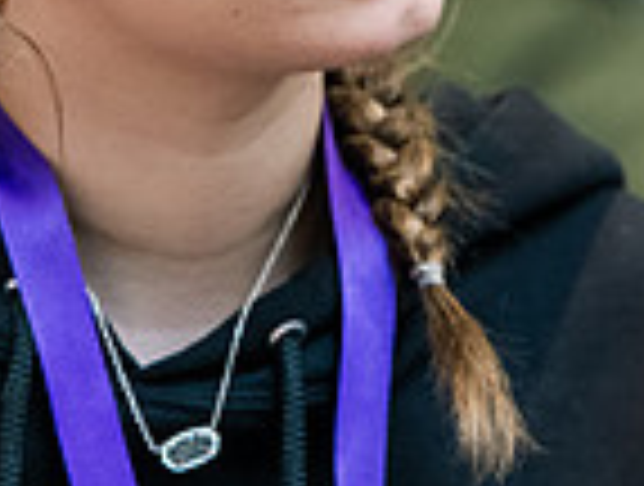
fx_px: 9792
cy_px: -205
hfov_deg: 3.8
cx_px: 234
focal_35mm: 525
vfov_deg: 2.8
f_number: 3.2
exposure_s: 1/200
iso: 2000
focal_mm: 135
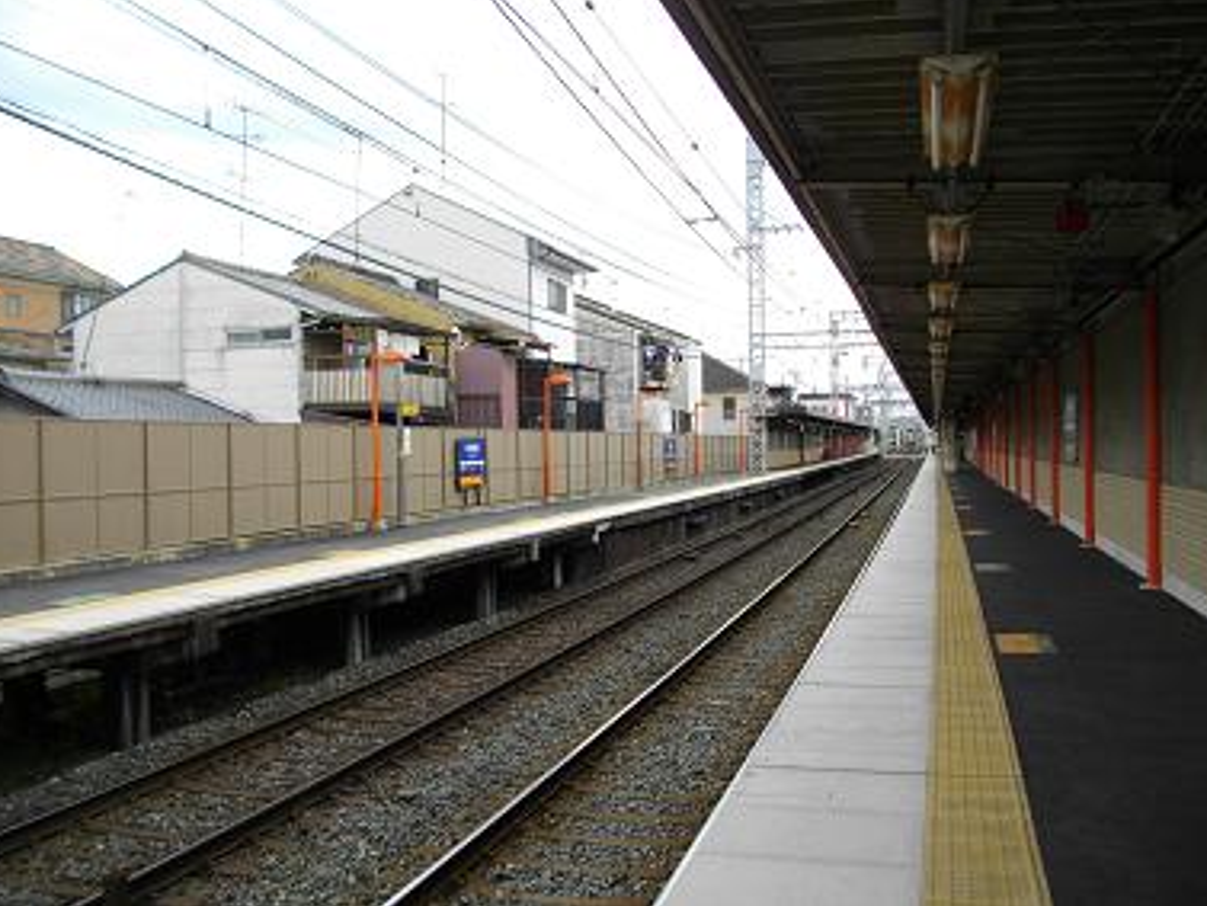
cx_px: 600
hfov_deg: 55.3
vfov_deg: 43.0
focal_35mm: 33
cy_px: 442
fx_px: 1151
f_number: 2.9
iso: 100
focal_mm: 5.7
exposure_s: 1/500
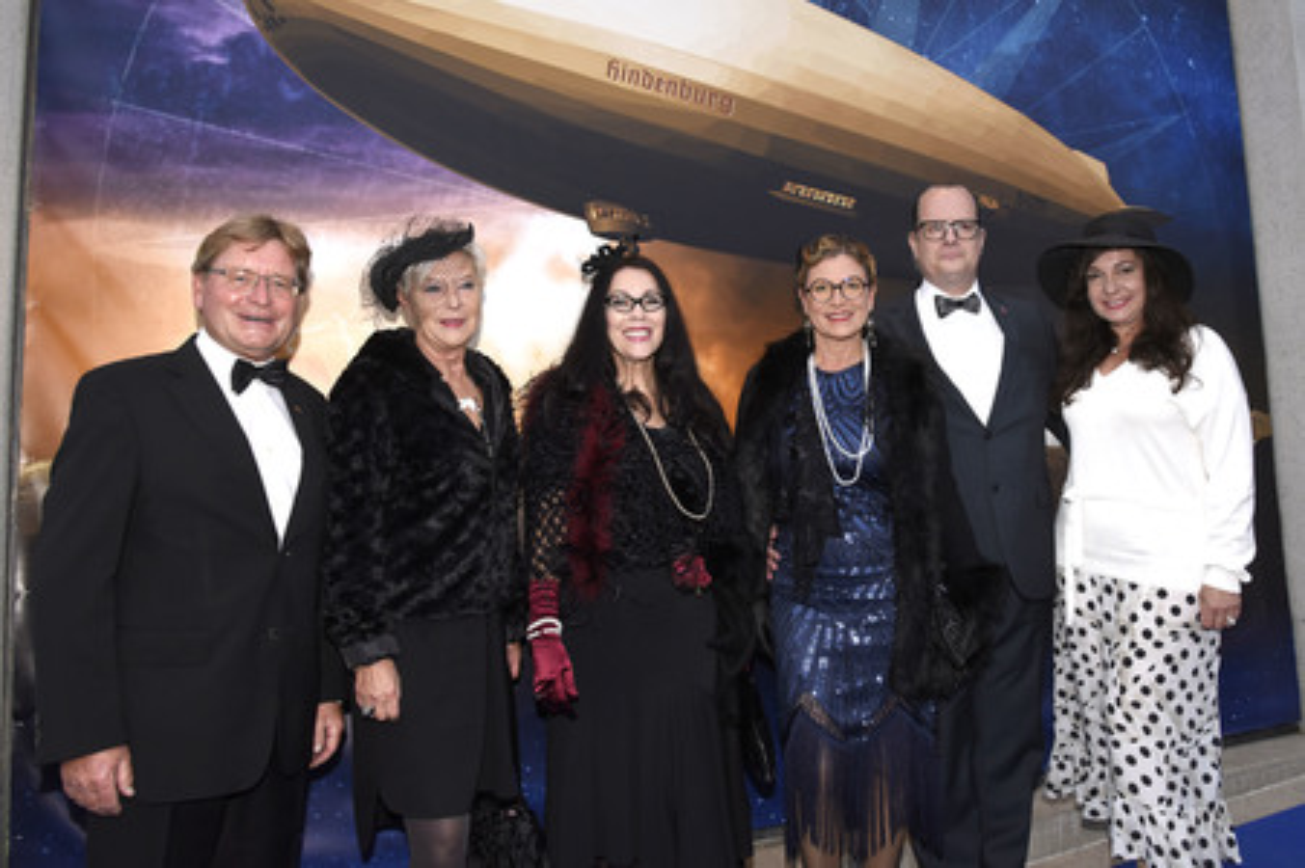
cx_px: 652
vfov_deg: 53.1
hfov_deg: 73.8
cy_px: 434
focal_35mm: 24
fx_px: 869
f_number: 8
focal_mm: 24
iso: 1250
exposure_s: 1/160
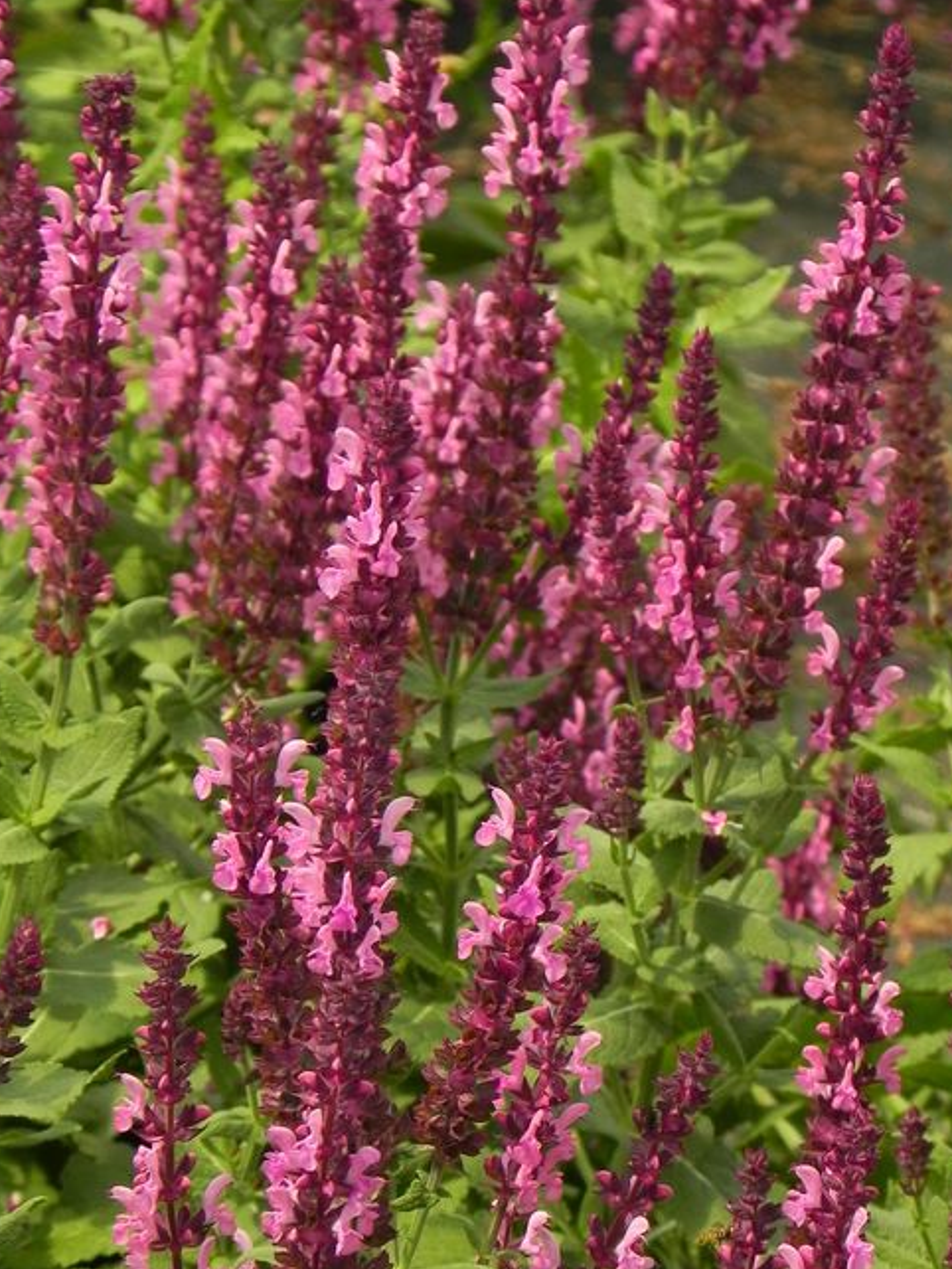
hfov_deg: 5.6
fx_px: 9674
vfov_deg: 7.5
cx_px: 435
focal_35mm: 264
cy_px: 611
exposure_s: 1/400
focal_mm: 37.7
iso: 160
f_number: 5.6
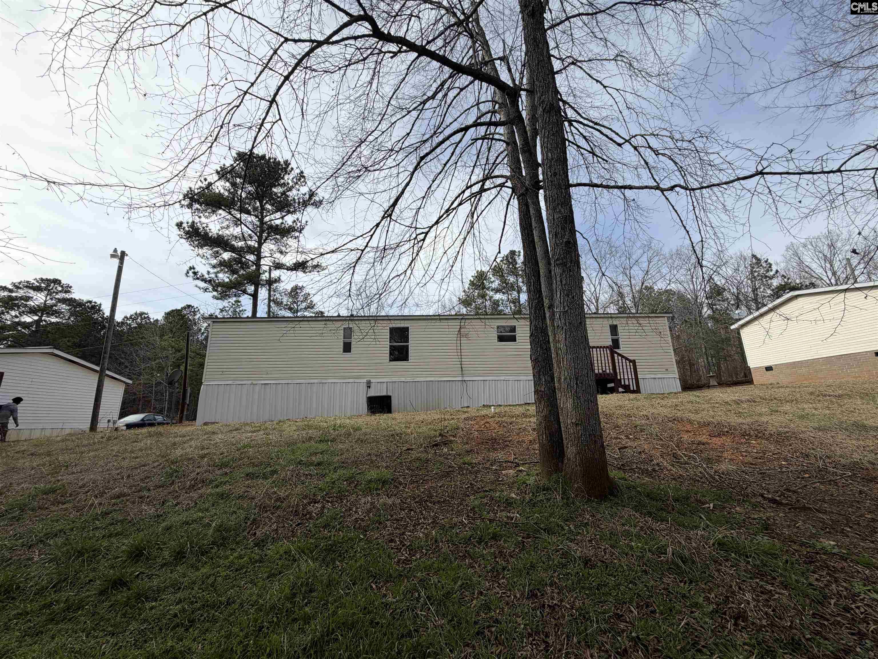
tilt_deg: +15.3
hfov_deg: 102.1
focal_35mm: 14
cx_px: 439
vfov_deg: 85.7
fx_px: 355
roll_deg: +1.9
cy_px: 330
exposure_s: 1/770
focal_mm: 2.22
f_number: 2.2
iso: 20
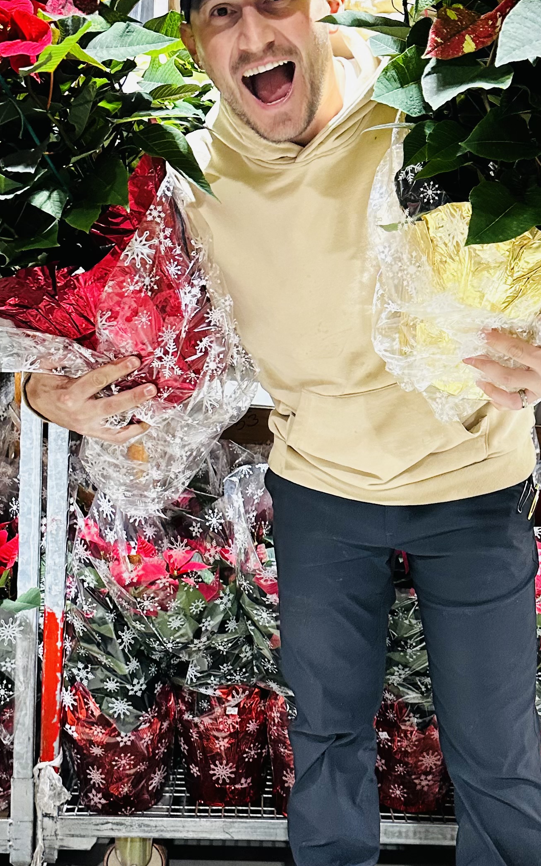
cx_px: 321
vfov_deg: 41.0
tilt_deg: -9.9
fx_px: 1156
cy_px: 413
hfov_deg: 26.3
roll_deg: -3.4
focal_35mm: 49
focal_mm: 6.86
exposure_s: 1/60
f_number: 1.78
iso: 400
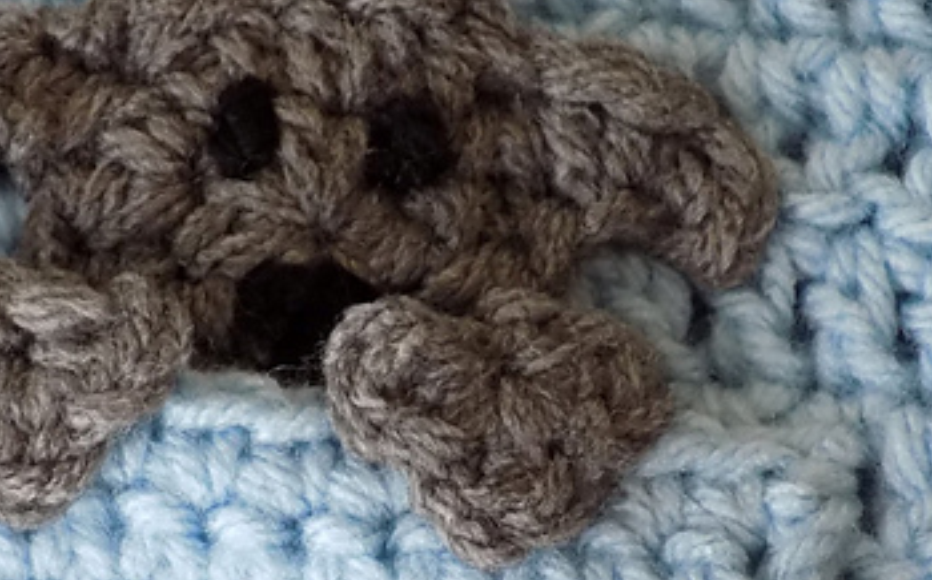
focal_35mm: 229
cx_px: 293
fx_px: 5811
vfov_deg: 5.7
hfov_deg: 9.2
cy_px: 535
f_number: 4.8
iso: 360
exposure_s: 1/30
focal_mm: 20.9
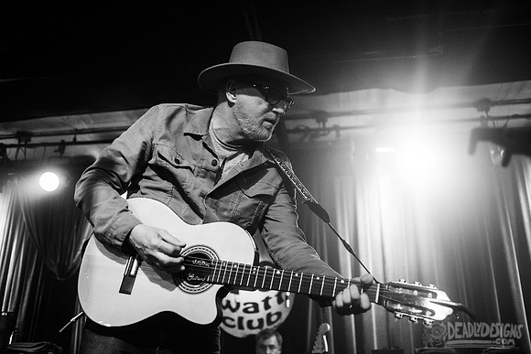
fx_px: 649
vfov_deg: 30.5
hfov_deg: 44.5
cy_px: 177
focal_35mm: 44
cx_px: 266
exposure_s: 1/100
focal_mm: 44
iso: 2500
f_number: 3.2
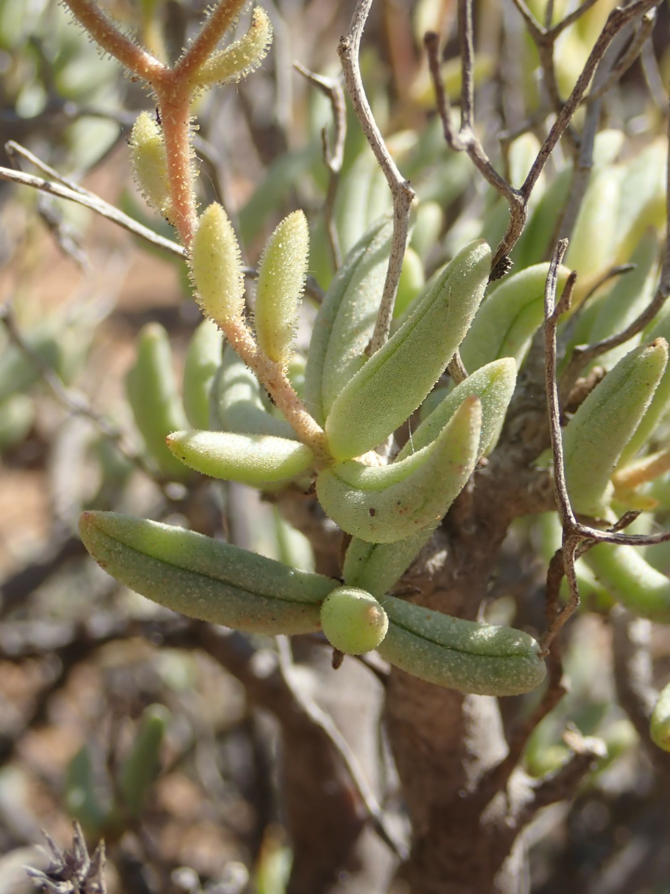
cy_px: 447
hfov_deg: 22.6
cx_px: 335
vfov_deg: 29.8
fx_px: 1677
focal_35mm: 65
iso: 100
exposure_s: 1/250
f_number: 5
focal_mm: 11.78
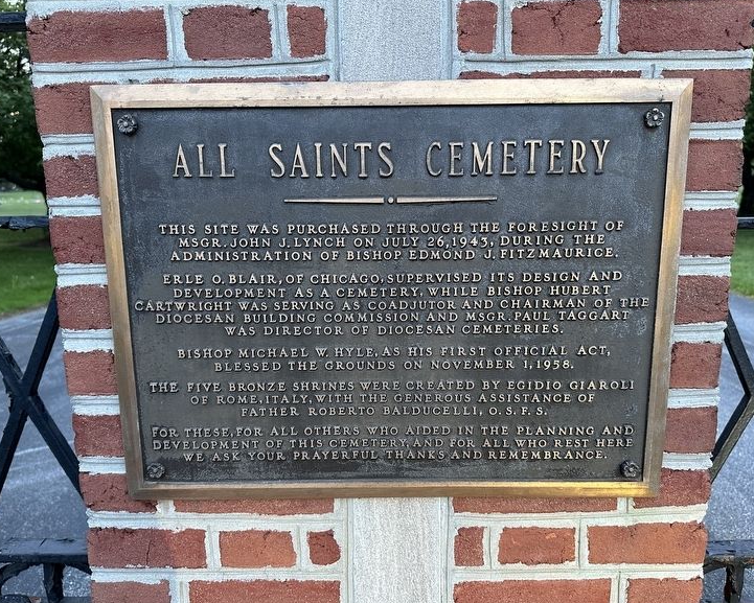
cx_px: 387
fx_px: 580
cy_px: 308
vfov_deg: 54.9
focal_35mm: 26
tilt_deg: -10.2
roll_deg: +0.5
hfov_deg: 66.0
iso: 320
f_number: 1.78
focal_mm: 6.86
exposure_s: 1/50
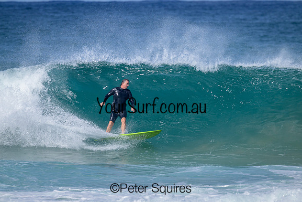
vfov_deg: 2.1
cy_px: 101
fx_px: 5395
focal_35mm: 643
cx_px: 151
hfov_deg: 3.2
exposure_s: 1/2000
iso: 800
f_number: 11
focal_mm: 640
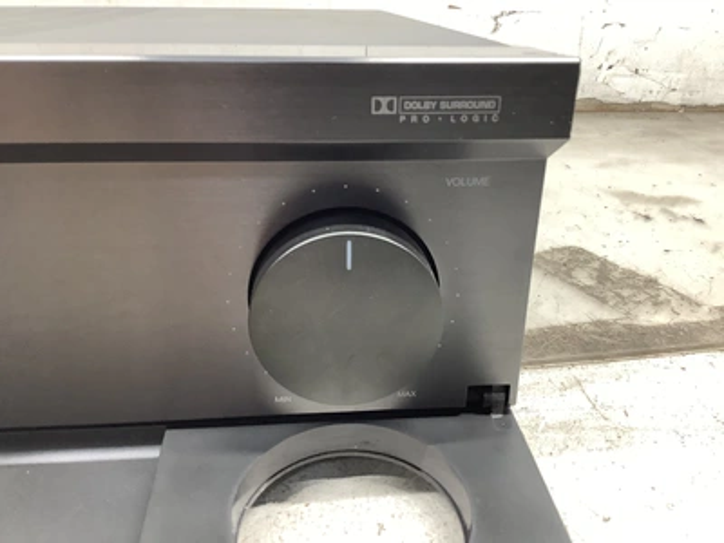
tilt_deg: -22.3
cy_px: 272
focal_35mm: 31
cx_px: 362
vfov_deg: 45.4
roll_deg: -1.2
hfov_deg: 58.4
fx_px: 648
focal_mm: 3.3
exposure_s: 1/60
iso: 125
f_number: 2.4
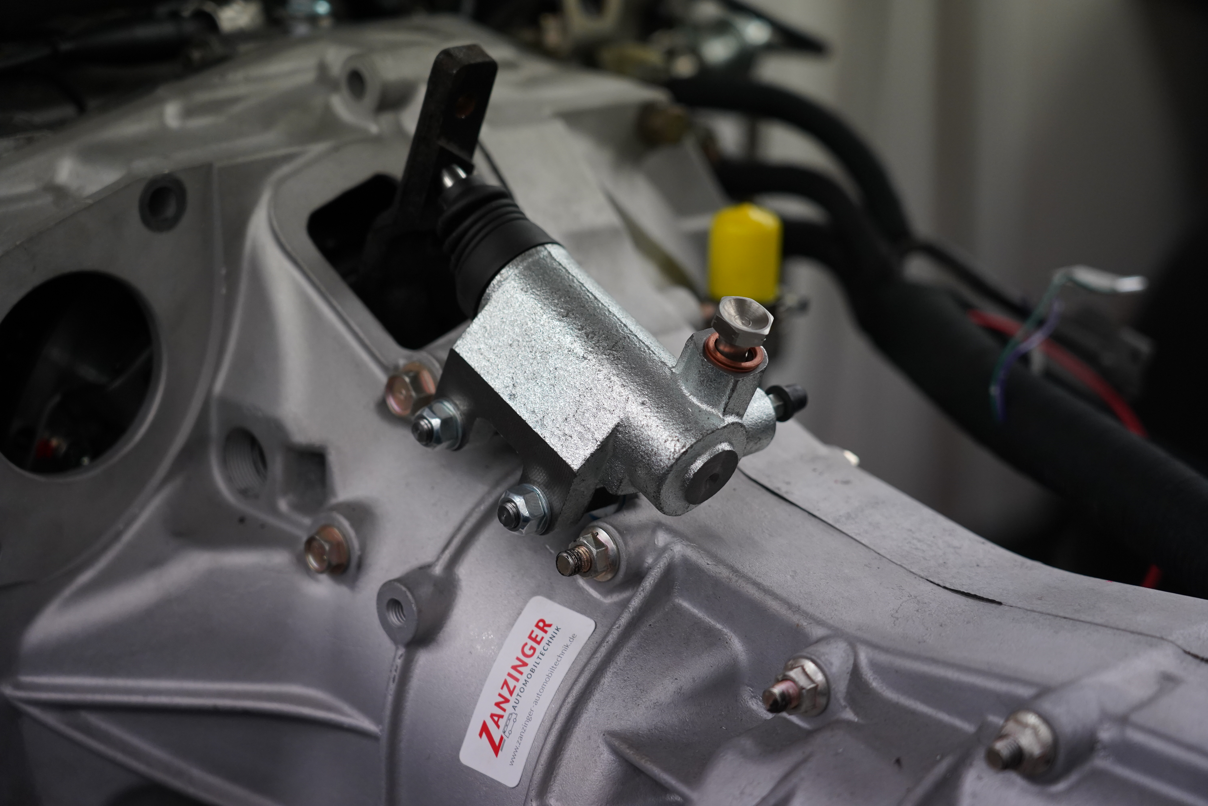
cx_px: 604
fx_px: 2449
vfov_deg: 18.7
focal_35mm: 73
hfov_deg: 27.7
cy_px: 403
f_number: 4
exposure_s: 1/160
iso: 1600
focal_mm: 73
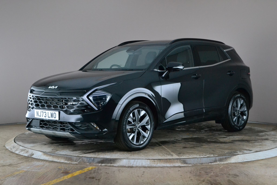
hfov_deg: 30.5
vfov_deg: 20.6
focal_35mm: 66
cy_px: 92
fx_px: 508
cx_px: 138
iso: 3200
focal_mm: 44
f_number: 11
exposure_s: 1/40
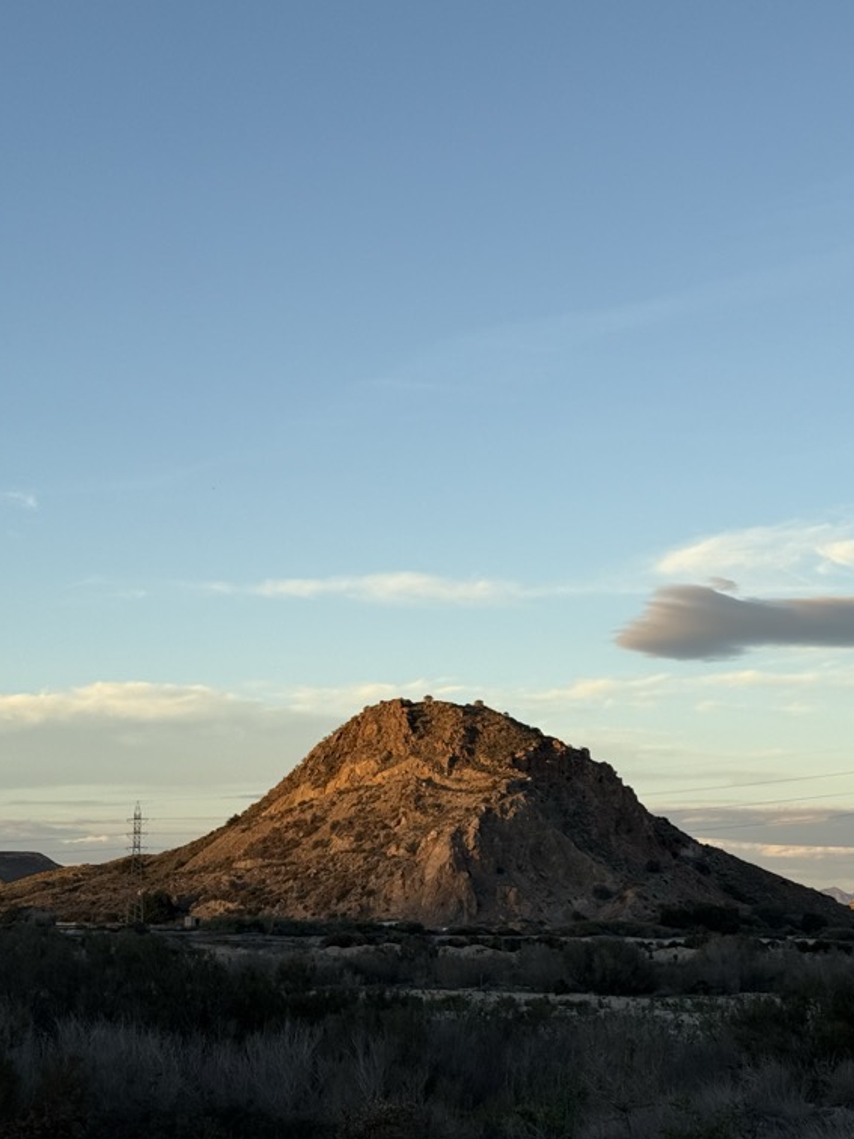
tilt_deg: +9.3
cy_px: 574
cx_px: 464
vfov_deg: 29.8
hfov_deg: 22.6
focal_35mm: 65
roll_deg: -0.3
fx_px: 2138
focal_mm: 6.76
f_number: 1.78
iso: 64
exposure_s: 1/1403
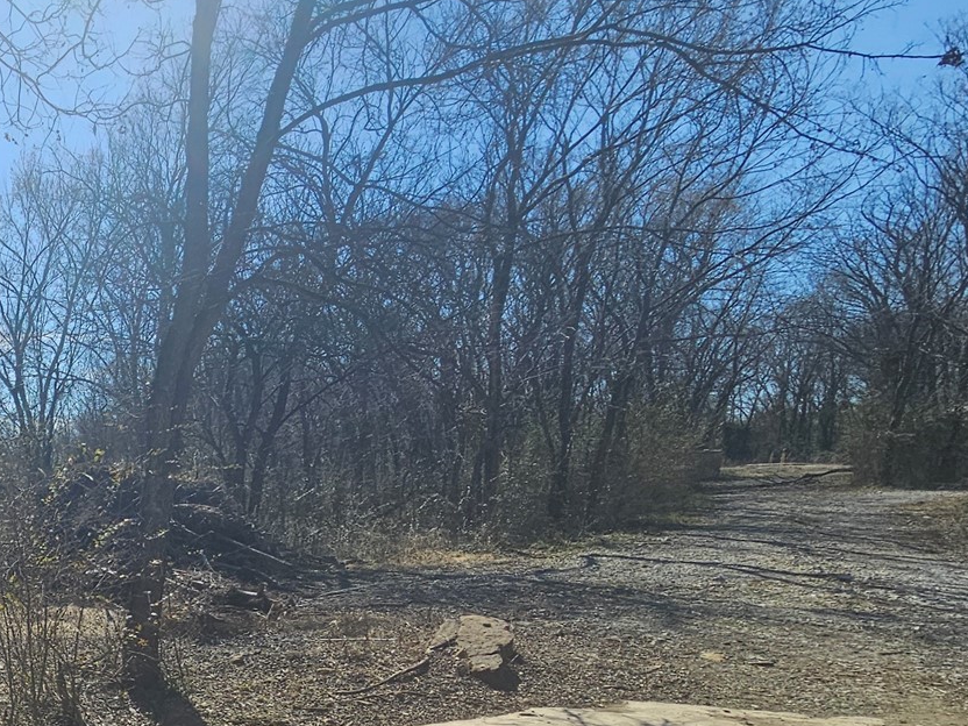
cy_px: 598
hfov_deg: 43.3
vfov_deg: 44.2
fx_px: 839
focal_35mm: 30
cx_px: -143
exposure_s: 1/2503
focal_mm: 2.2
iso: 50
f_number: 2.2
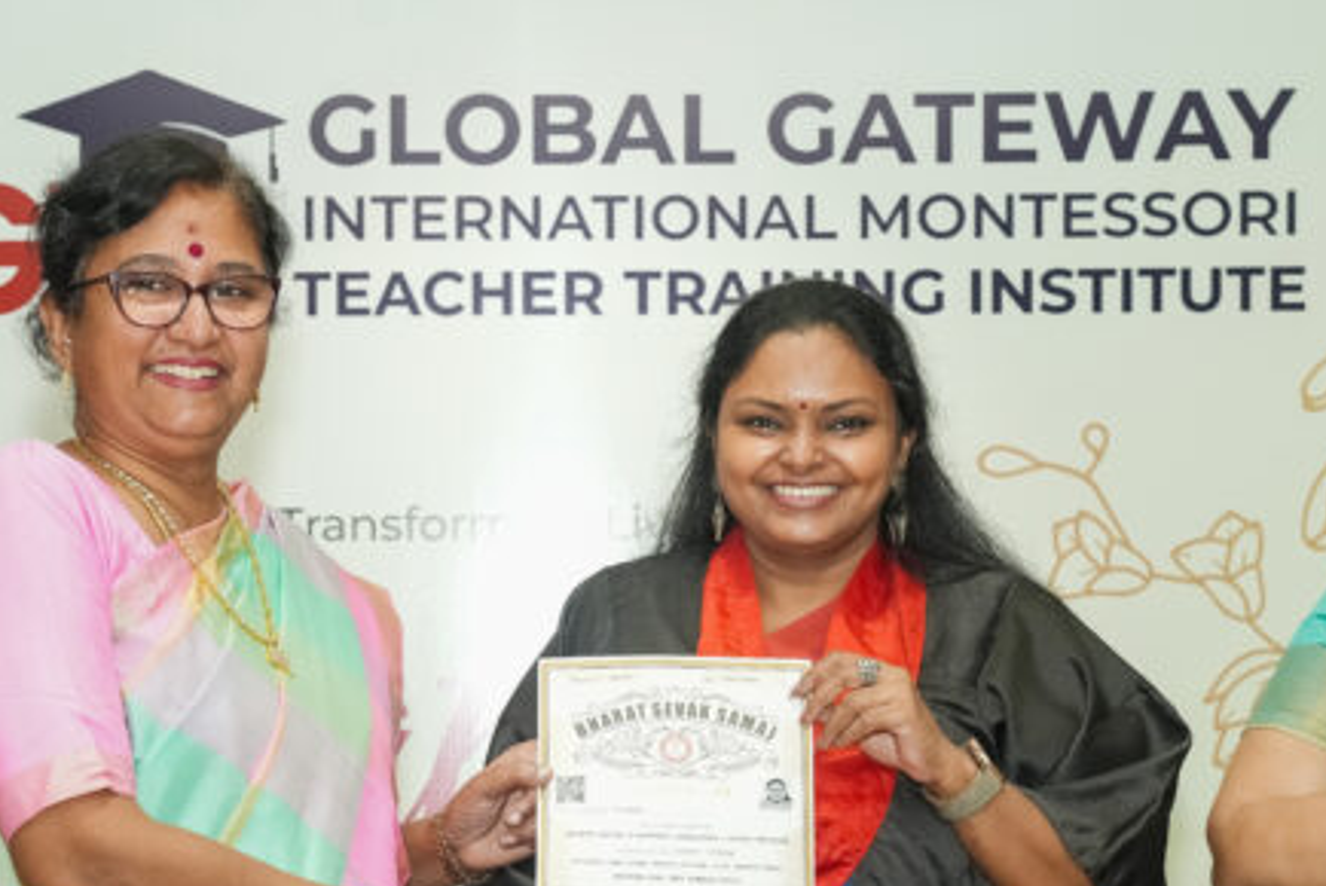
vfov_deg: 13.8
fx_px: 3649
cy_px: 657
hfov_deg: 20.6
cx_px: 584
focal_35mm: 99
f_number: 5.6
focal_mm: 56
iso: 1000
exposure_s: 1/125
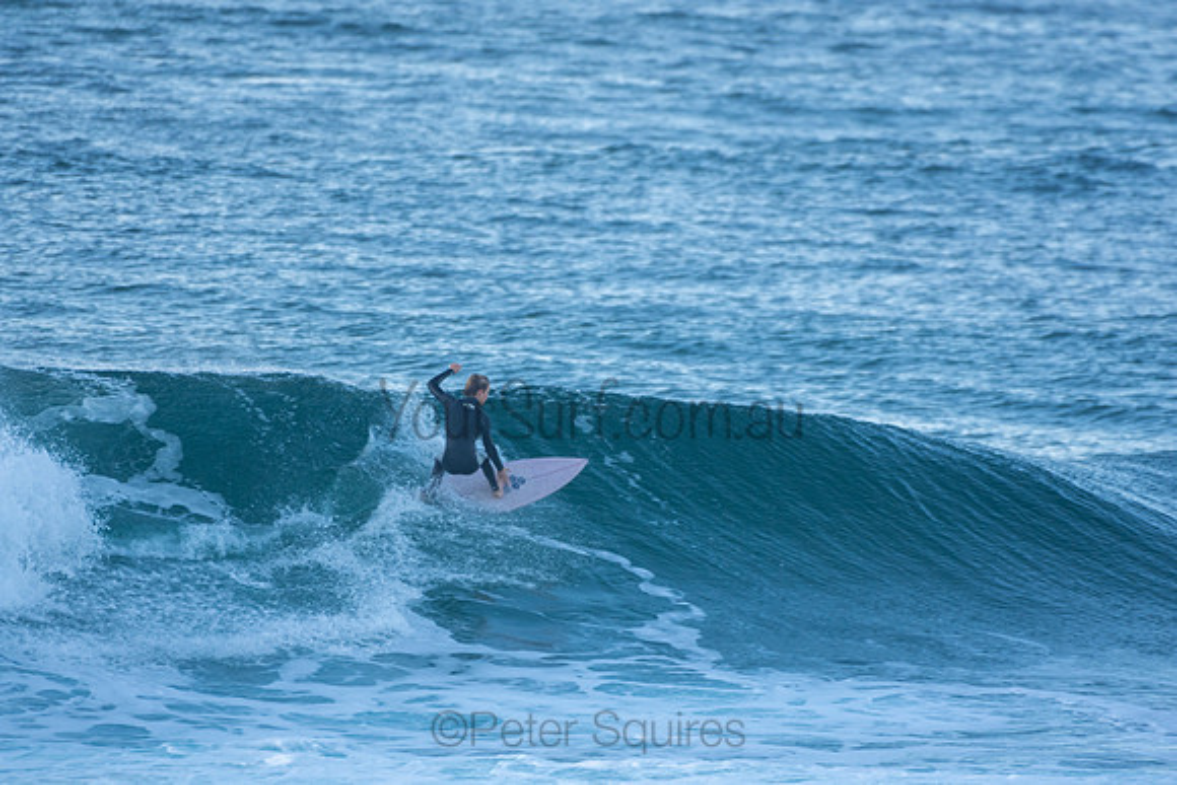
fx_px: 24525
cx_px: 588
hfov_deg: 2.7
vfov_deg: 1.8
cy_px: 392
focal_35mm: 750
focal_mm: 500
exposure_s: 1/400
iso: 360
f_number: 5.6
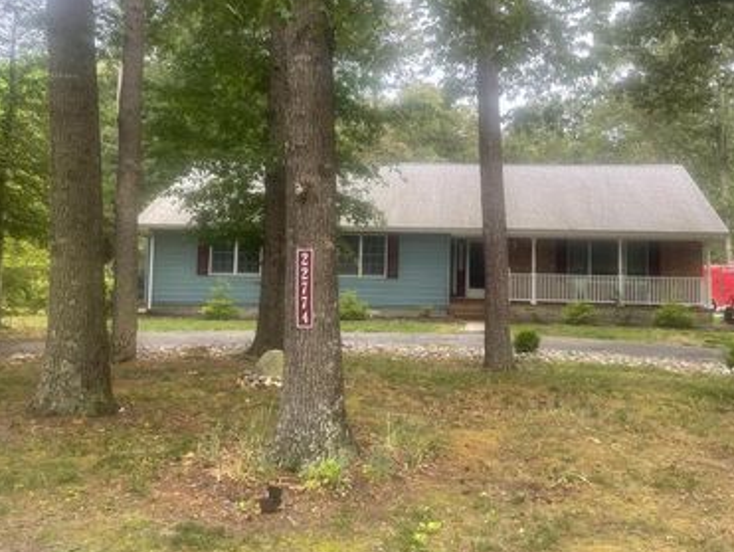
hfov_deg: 52.4
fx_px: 743
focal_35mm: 35
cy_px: 227
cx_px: 423
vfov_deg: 40.6
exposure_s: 1/135
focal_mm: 4.2
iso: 32
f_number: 1.6
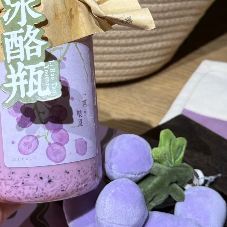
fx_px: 564
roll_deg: +2.1
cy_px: 110
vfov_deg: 22.8
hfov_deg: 22.7
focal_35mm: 76
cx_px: 78
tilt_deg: -35.9
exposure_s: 1/50
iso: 50
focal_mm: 6.76
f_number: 1.78
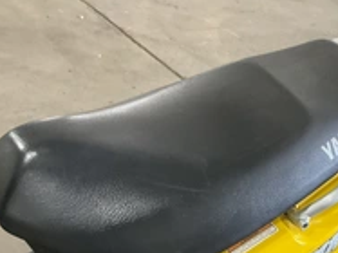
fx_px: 605
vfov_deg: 23.1
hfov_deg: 30.7
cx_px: 251
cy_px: 220
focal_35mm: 62
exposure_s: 1/60
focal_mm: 3
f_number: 1.8
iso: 250
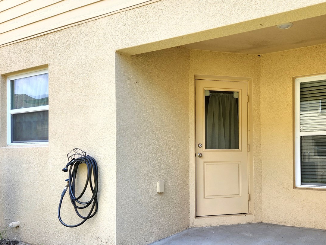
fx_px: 320
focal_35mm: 34
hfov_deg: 53.0
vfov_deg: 41.4
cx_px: 214
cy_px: 158
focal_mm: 5.4
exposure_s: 1/333
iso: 20
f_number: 1.8
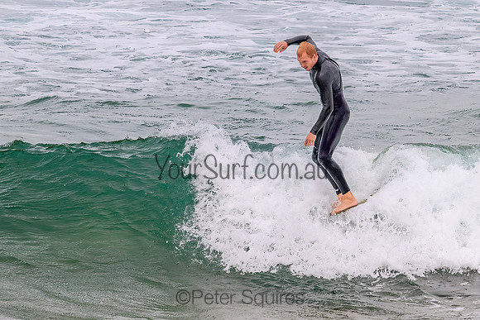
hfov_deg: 3.1
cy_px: 136
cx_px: 281
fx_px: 8892
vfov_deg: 2.1
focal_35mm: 667
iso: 900
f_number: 11
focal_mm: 490
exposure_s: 1/2000
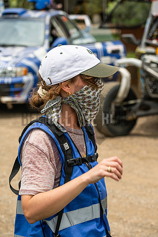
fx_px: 987
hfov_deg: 9.1
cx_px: 79
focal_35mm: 150
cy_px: 118
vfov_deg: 13.7
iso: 160
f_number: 5.6
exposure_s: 1/400
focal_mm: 100
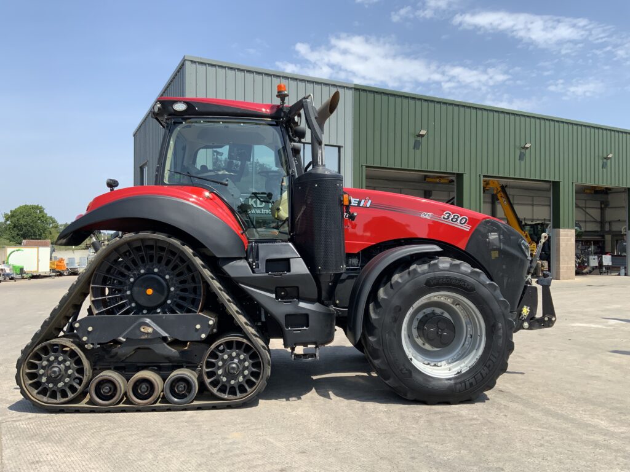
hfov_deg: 61.7
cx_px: 315
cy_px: 236
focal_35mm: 29
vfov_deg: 48.2
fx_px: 528
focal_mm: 3
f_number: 1.8
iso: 16
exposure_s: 1/1250
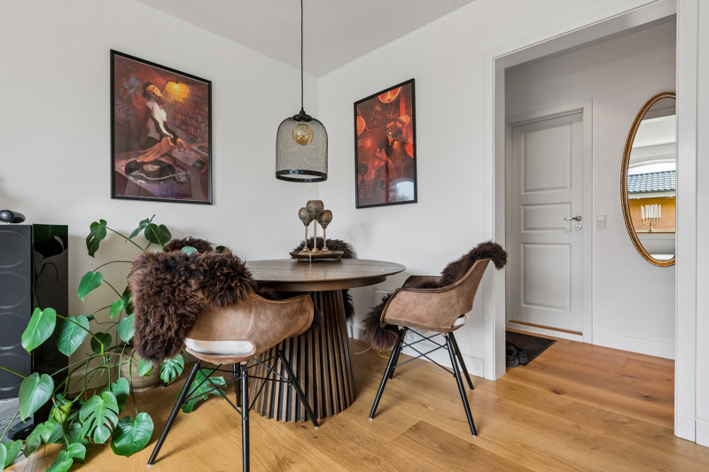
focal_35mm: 18
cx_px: 354
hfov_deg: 90.0
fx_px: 354
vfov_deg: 67.4
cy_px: 236
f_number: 9
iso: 250
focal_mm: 18
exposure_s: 1/20
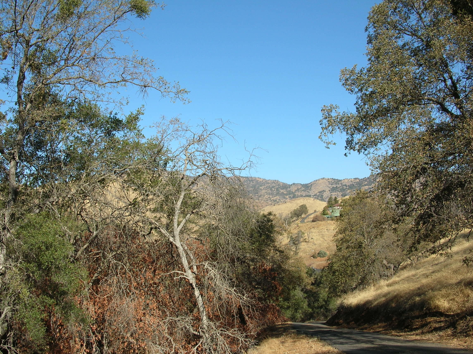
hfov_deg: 51.4
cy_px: 177
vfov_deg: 39.6
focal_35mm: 36
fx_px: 491
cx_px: 236
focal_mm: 6
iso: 50
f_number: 3.7
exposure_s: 1/530
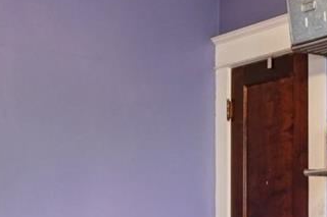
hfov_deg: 24.6
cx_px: 202
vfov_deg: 16.0
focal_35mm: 82
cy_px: 253
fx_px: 749
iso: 400
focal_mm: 11
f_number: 8
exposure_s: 1/8
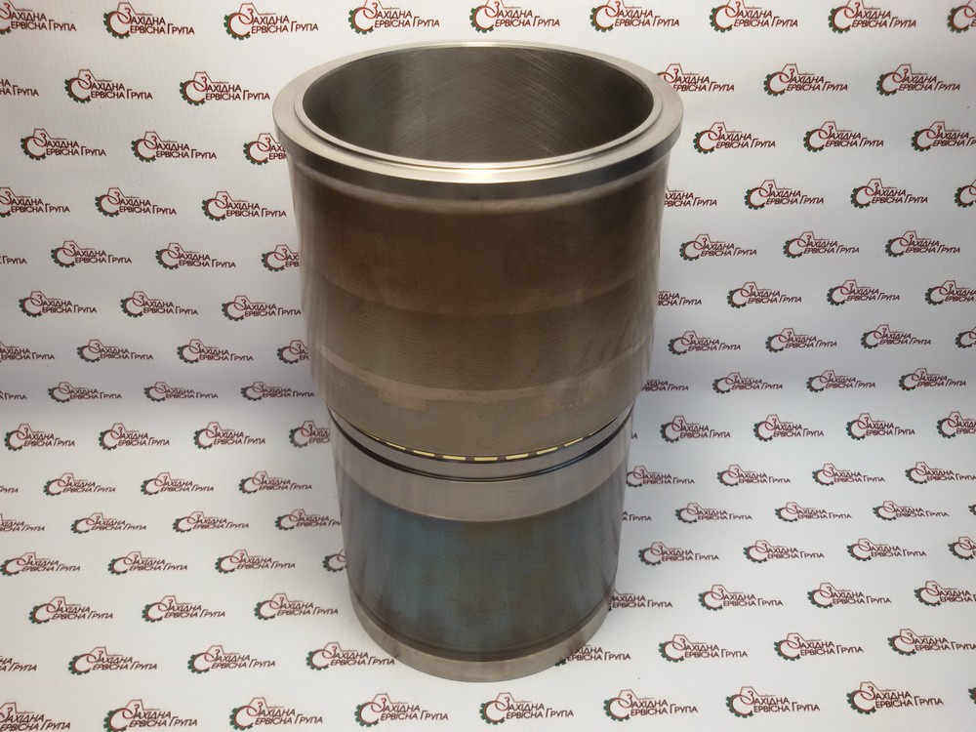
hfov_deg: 58.4
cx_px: 488
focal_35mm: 31
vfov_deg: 45.4
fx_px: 874
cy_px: 366
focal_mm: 2.93
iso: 50
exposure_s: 1/50
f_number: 2.4
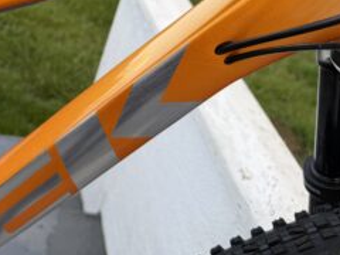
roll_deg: -12.5
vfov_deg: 28.5
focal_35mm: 48
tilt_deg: -25.9
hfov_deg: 37.8
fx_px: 471
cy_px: 3
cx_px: 54
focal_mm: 6.76
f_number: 1.78
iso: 64
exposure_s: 1/186
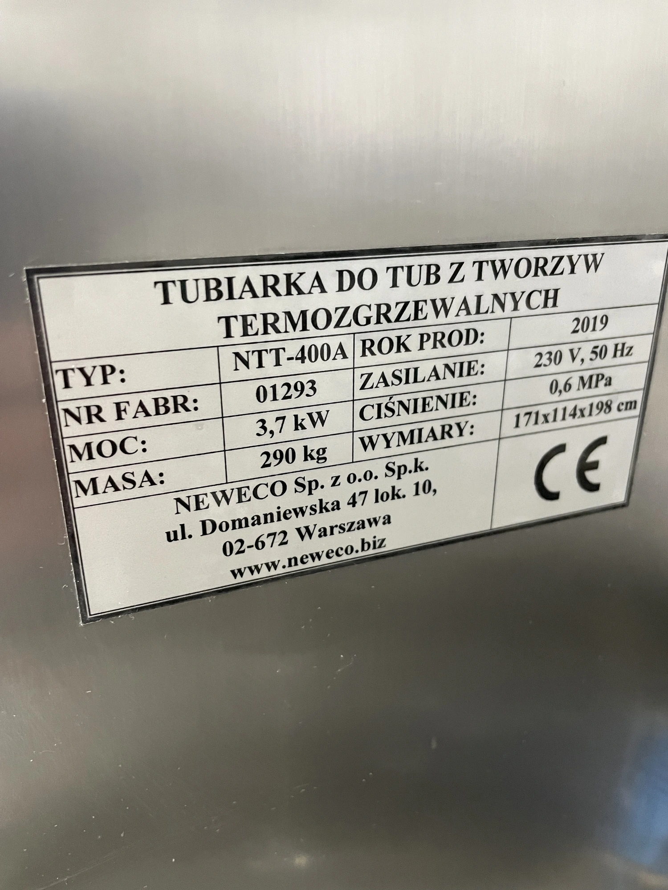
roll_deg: +1.4
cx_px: 334
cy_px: 445
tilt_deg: -21.3
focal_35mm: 26
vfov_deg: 67.3
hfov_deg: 53.1
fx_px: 669
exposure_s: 1/50
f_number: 1.6
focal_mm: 4.2
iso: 400
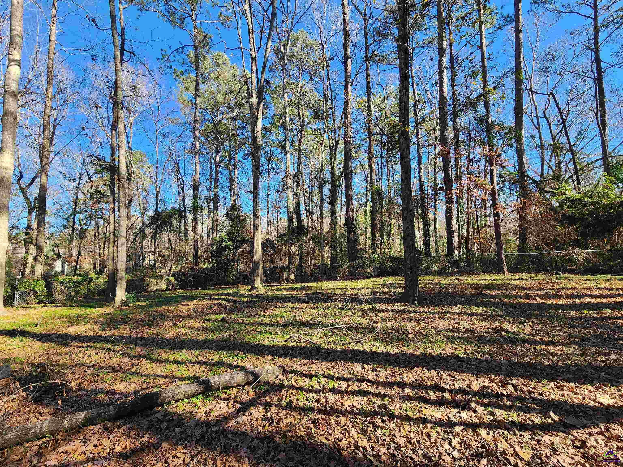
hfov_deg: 106.2
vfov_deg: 89.9
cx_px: 312
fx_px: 234
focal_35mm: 13
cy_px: 234
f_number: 2.2
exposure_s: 1/352
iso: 50
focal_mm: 2.2
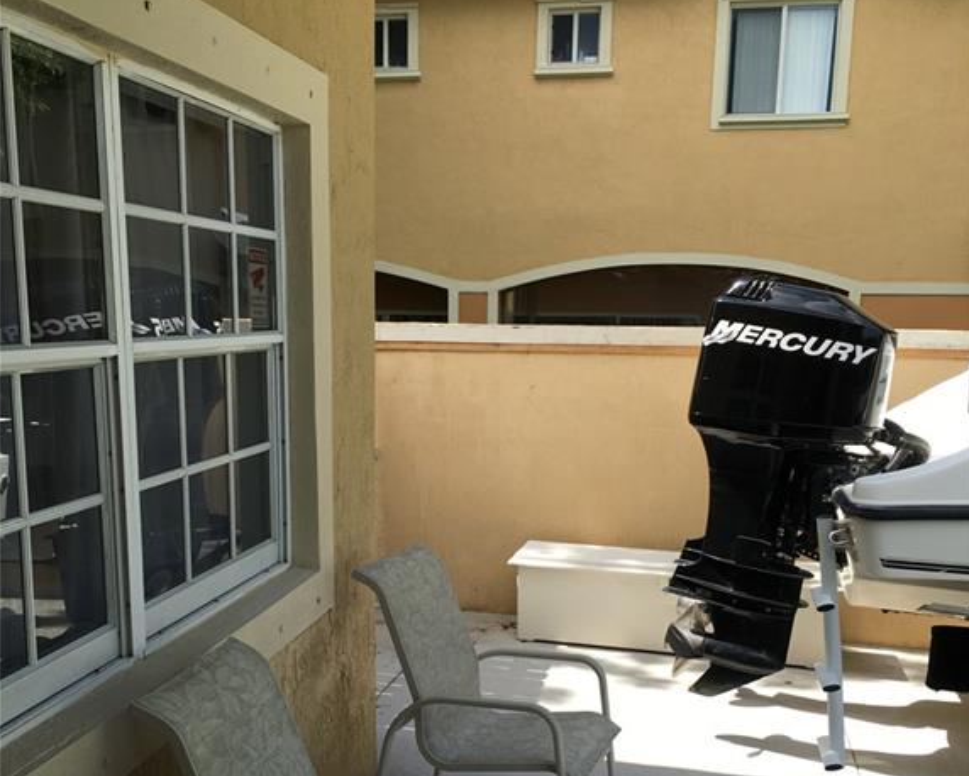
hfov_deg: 47.9
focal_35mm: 38
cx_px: 486
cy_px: 532
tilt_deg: -11.3
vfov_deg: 38.6
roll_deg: -1.2
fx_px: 1090
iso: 25
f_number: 2.2
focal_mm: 4.15
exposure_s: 1/777
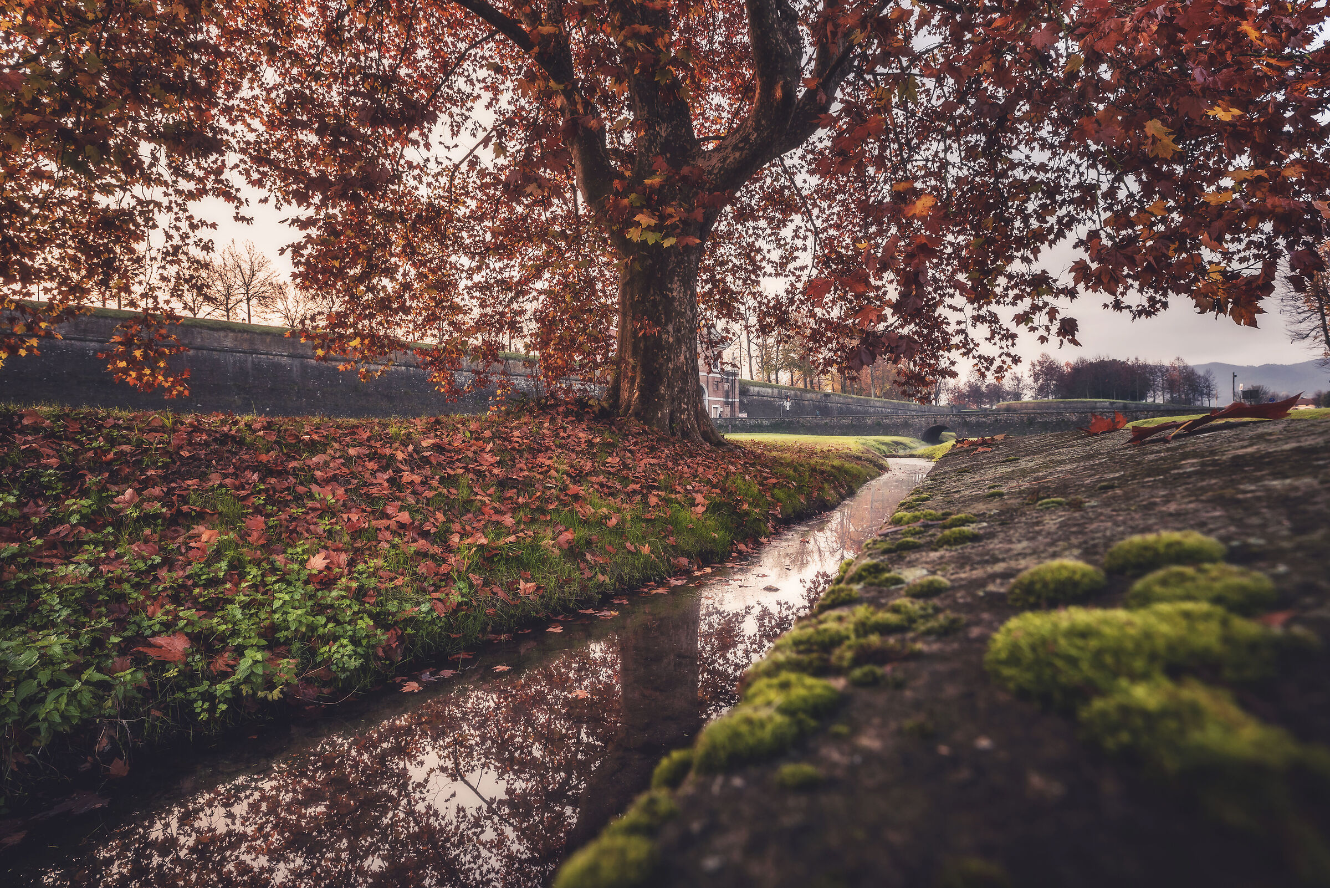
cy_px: 444
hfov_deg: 93.3
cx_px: 665
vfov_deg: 70.5
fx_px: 628
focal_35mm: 17
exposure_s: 1/80
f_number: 8
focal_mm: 17
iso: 250
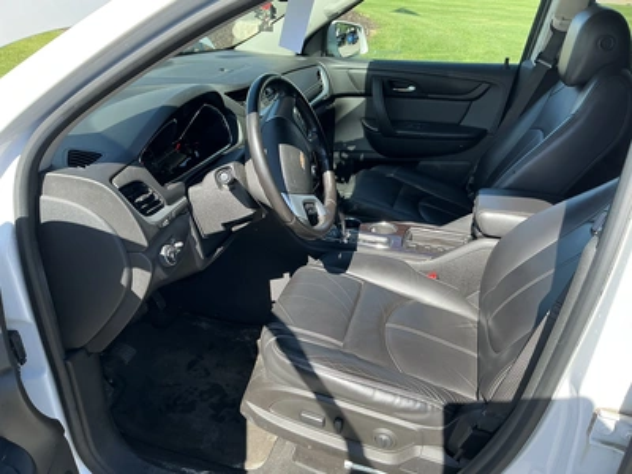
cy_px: 237
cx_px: 316
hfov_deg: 63.4
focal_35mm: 28
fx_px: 511
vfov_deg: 49.7
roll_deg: -4.7
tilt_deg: -27.1
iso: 25
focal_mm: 3
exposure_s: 1/322
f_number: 1.8
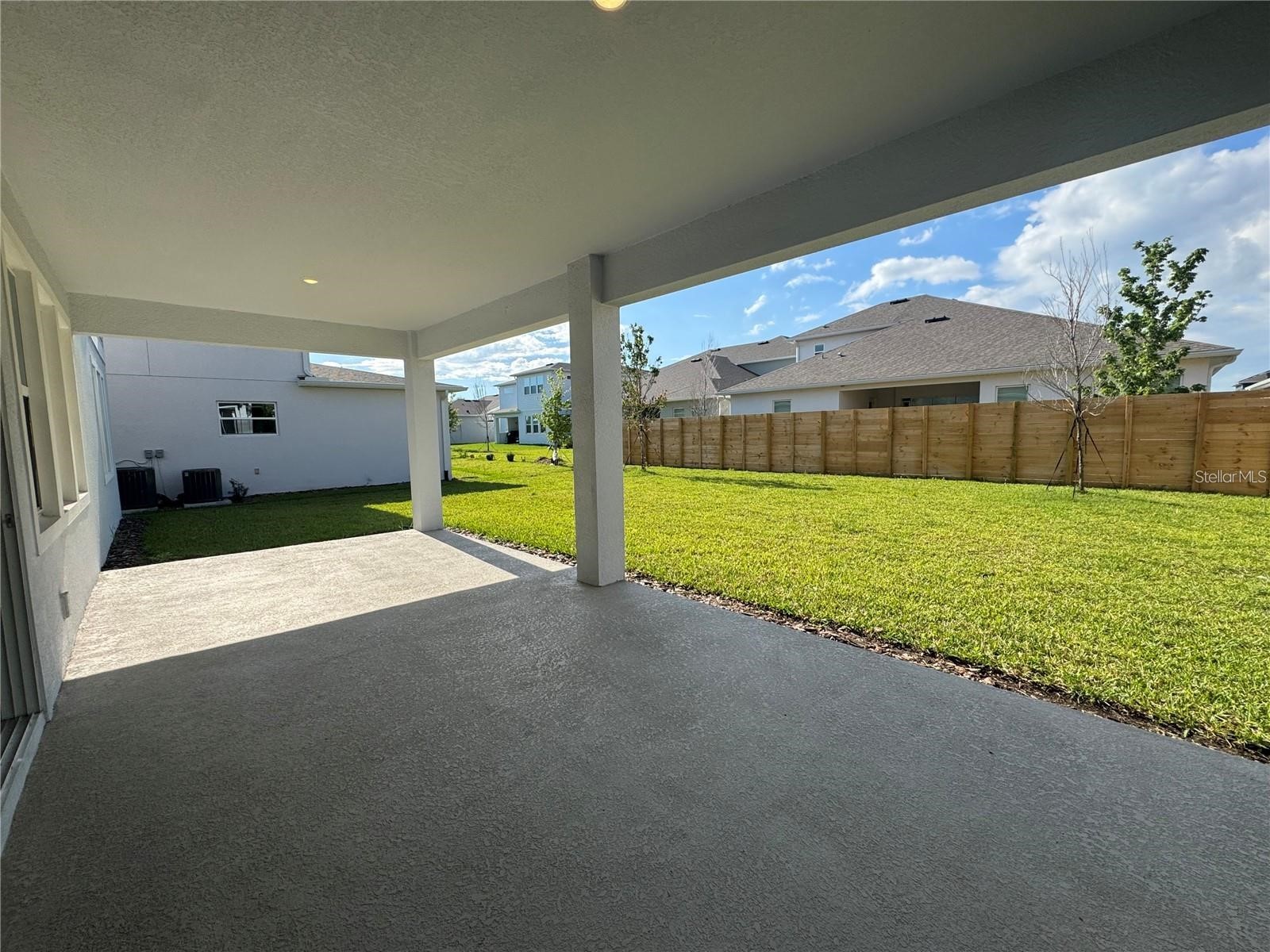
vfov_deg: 85.7
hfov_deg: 102.1
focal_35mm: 14
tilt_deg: -5.5
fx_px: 514
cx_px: 635
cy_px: 476
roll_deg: +1.0
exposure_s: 1/1600
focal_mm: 2.22
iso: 50
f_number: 2.2
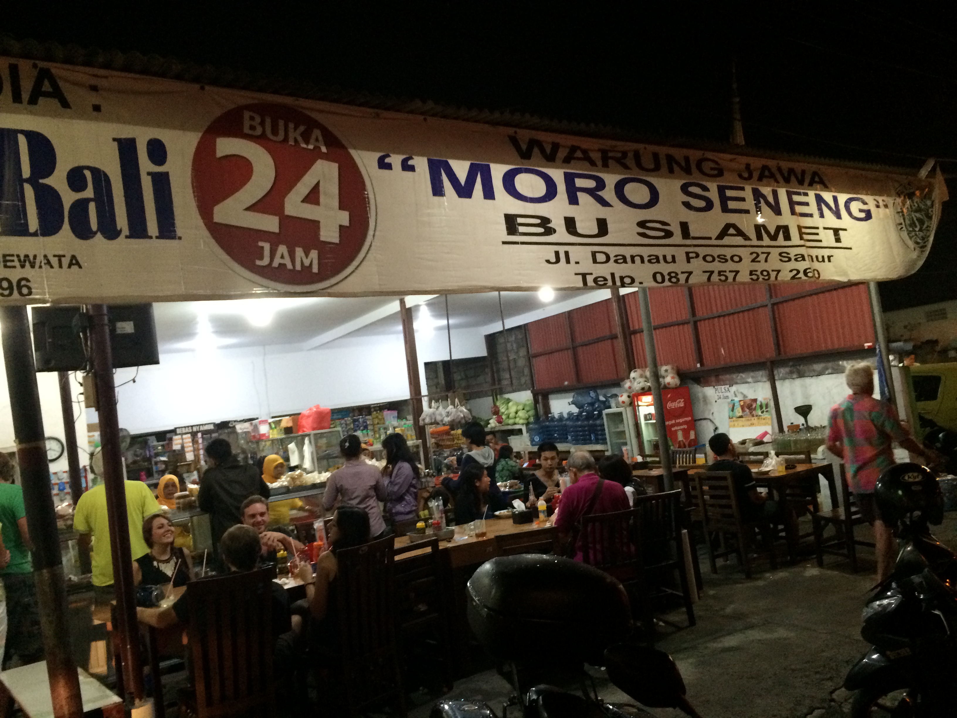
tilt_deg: +2.1
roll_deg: +6.5
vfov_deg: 48.2
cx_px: 478
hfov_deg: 61.7
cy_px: 359
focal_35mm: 29
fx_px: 802
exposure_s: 1/20
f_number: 2.2
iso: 320
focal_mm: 4.15
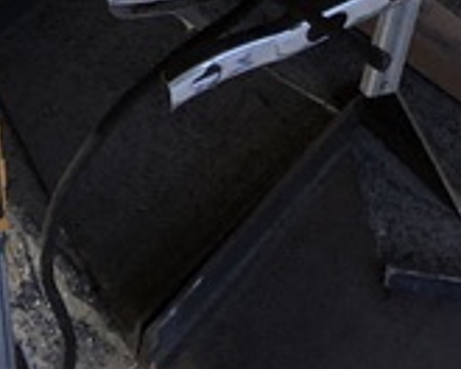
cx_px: -299
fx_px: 2319
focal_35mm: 170
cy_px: -676
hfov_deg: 10.8
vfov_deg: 8.0
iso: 40
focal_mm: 4
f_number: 1.8
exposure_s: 1/20
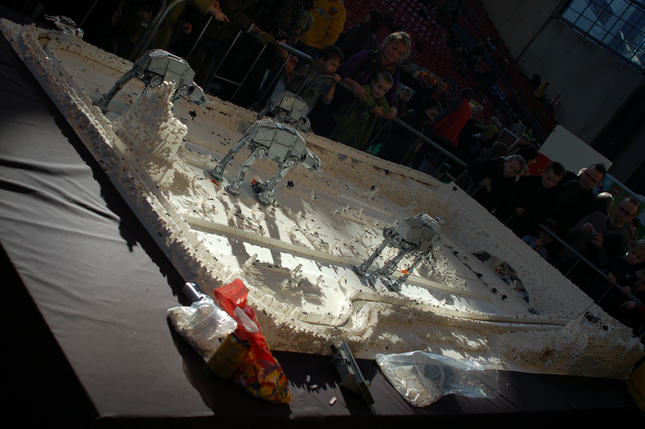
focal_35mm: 42
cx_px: 322
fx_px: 752
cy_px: 214
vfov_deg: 31.8
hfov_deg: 46.4
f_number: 5.6
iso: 200
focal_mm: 28
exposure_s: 1/125
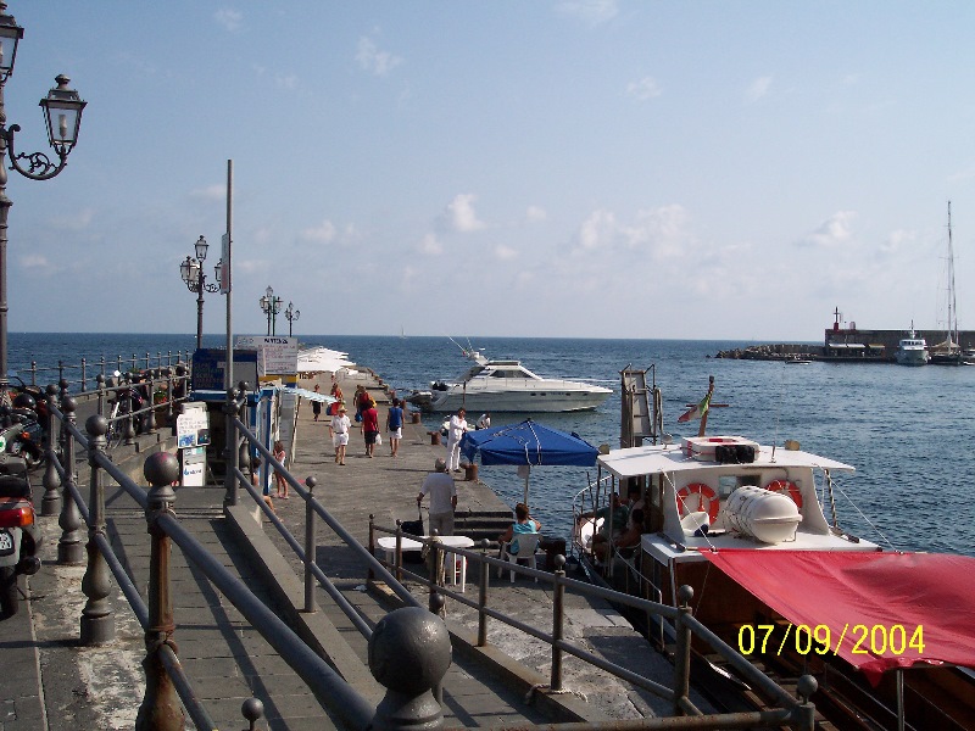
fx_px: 1070
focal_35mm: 38
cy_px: 366
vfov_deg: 37.7
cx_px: 488
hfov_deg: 49.0
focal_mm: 8
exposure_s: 1/1000
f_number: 4.8
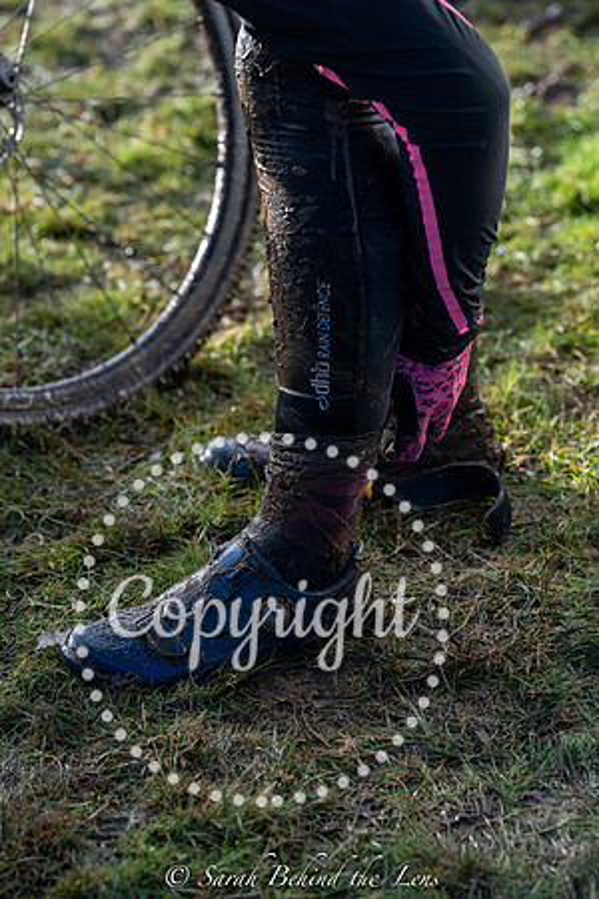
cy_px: 450
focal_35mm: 136
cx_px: 300
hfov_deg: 10.1
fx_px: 3394
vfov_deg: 15.1
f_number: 5
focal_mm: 136
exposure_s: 1/1000
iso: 320
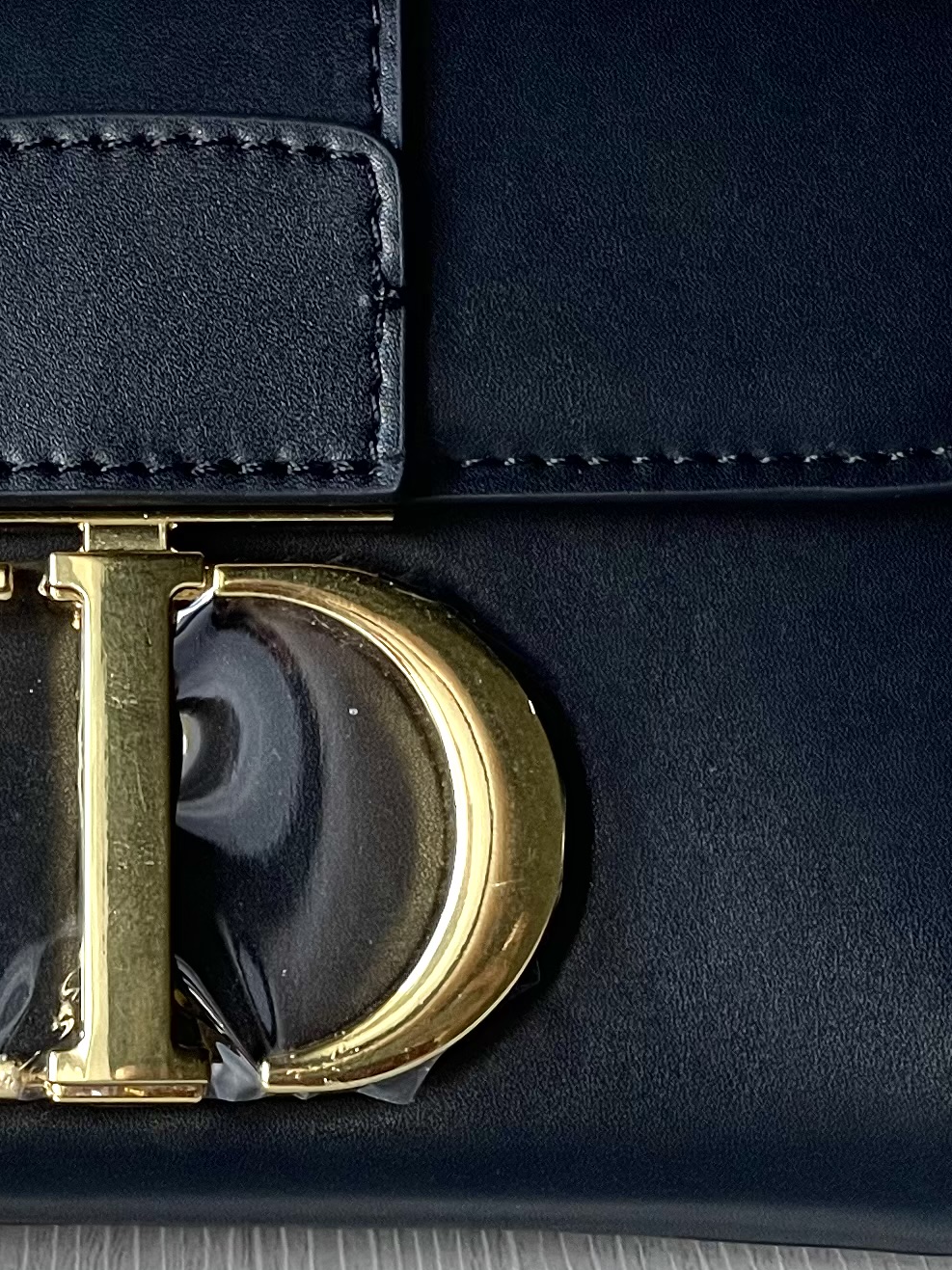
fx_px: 7191
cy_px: 610
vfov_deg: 10.1
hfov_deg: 7.6
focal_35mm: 196
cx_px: 122
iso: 32
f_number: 2.2
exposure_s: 1/99
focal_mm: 7.5
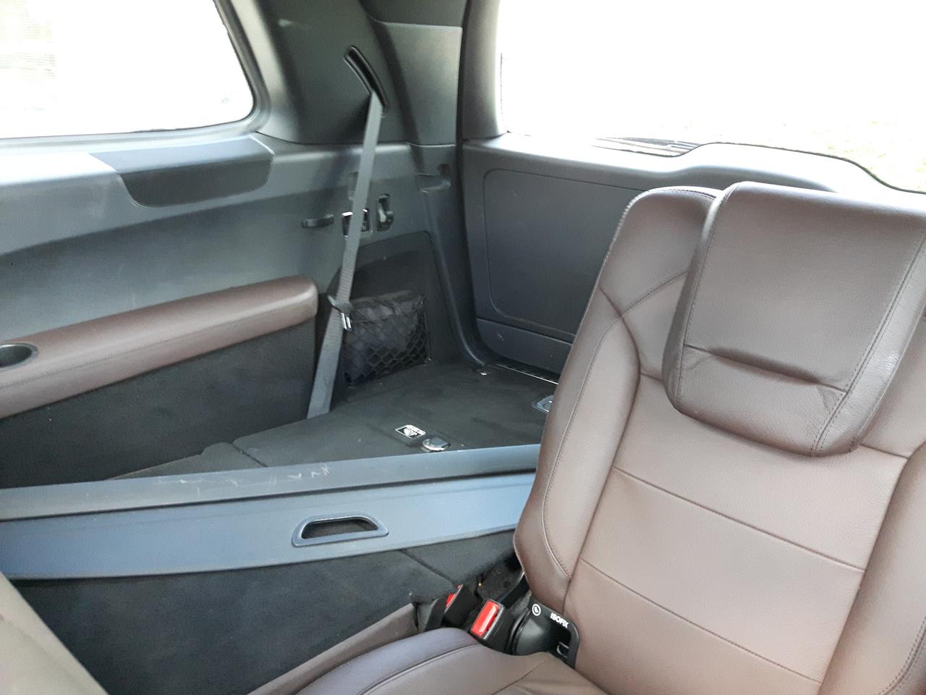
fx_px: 829
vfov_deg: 45.4
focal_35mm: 31
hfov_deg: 58.4
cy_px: 348
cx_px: 463
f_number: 1.9
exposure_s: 1/17
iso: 400
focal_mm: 3.7
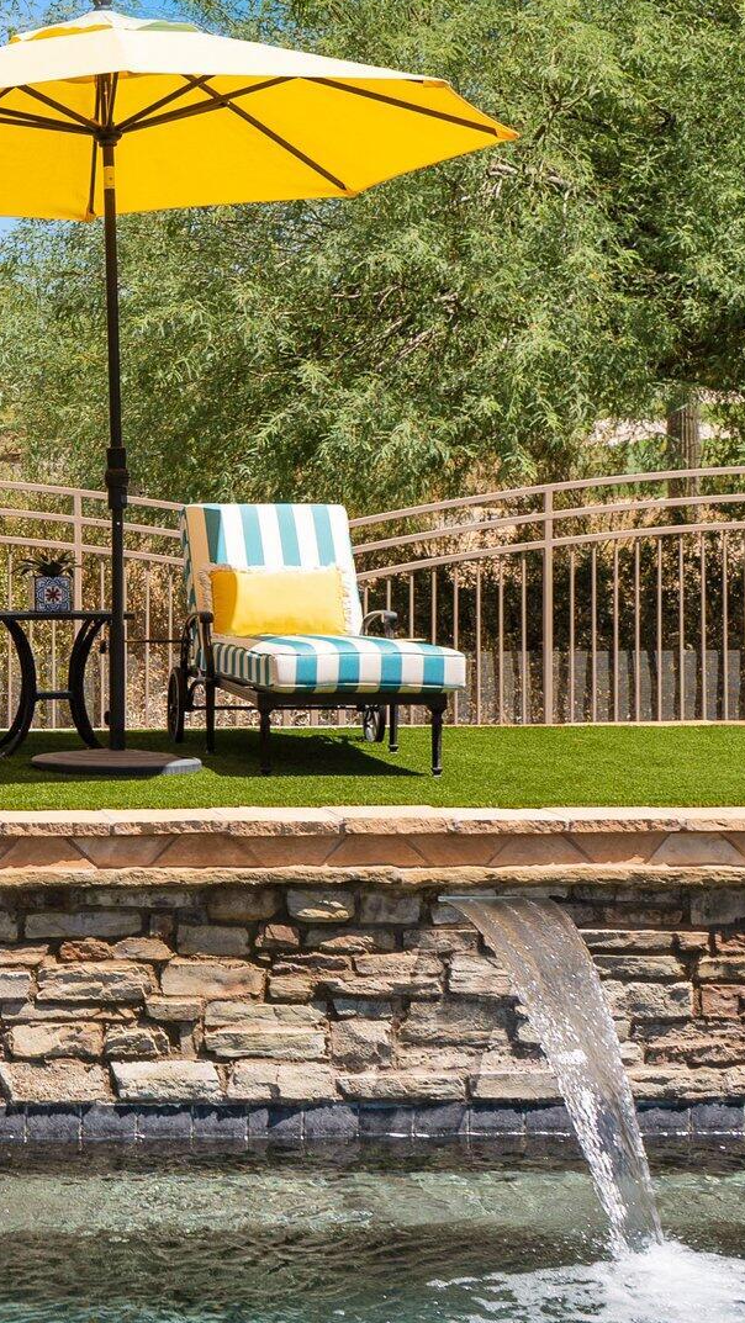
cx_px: -286
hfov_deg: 15.4
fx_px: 2597
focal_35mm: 74
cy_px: 510
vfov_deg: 28.5
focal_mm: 37
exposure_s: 1/250
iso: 80
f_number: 7.1
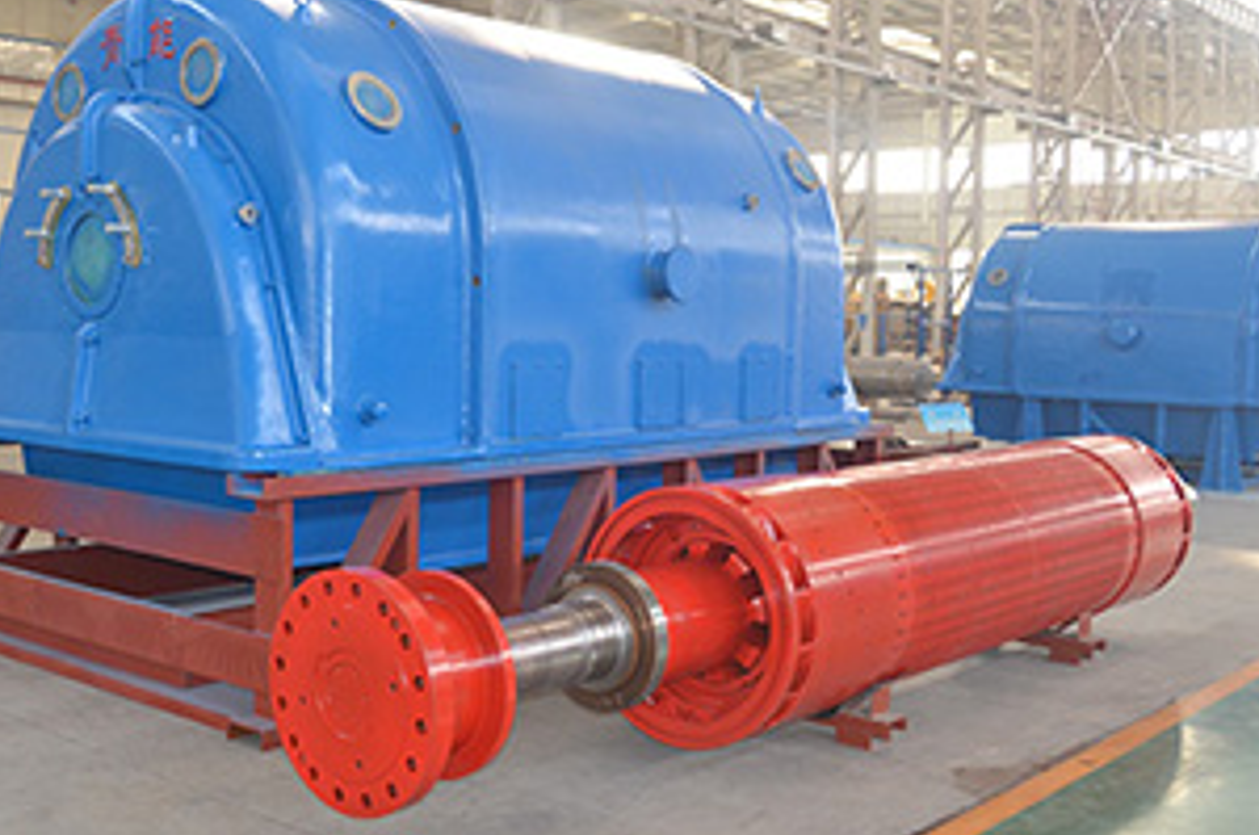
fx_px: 1397
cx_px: 462
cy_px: 388
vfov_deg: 33.3
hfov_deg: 48.0
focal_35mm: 40
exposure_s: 1/60
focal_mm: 20
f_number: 4.5
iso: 500
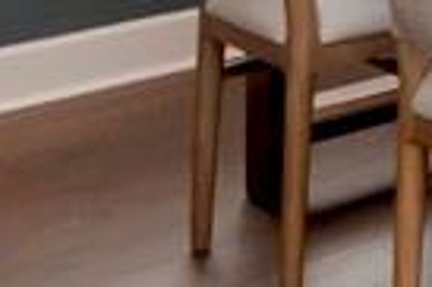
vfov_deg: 9.6
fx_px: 1483
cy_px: -440
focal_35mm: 124
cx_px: 1230
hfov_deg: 11.4
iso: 800
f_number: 10
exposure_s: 1/20
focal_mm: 11
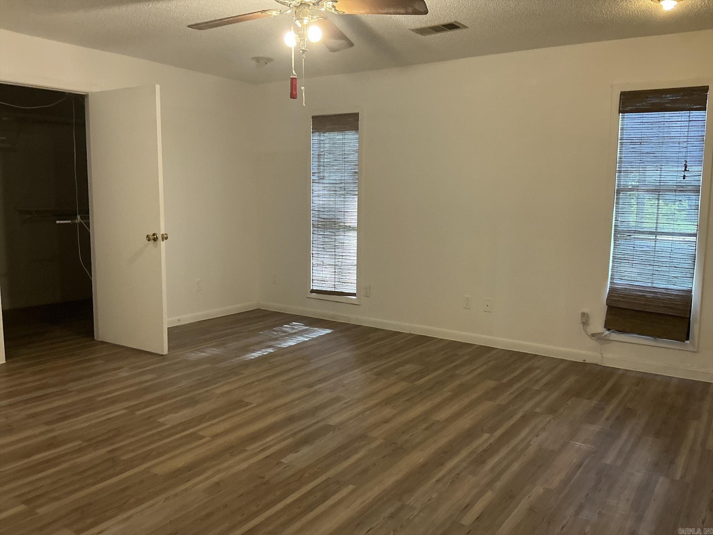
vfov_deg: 49.7
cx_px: 356
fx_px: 577
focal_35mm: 28
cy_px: 268
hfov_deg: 63.4
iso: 125
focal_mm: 3
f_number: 1.8
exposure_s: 1/60
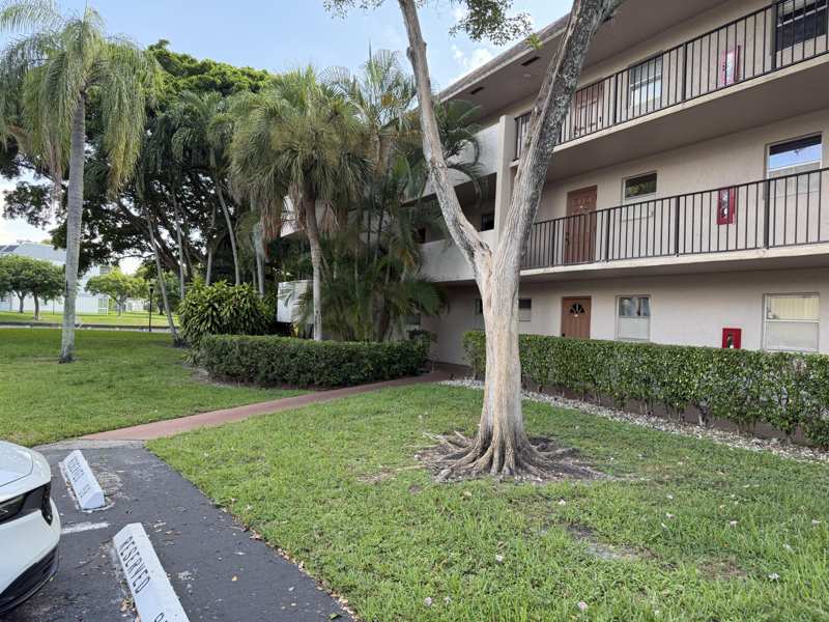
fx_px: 575
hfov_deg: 71.6
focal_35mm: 24
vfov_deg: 56.8
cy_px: 311
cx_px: 414
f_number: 1.78
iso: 100
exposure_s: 1/435
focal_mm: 6.76
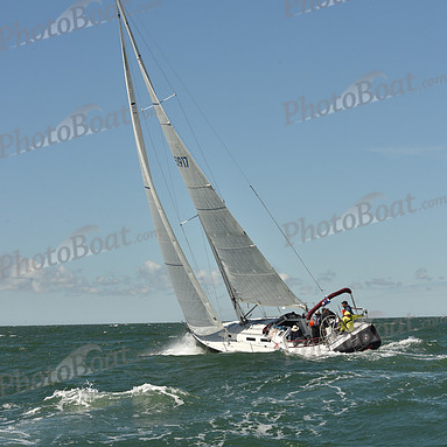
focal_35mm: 90
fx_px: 1315
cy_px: 173
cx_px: 222
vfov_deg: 19.3
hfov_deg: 19.3
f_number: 13
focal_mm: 70
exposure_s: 1/800
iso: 320
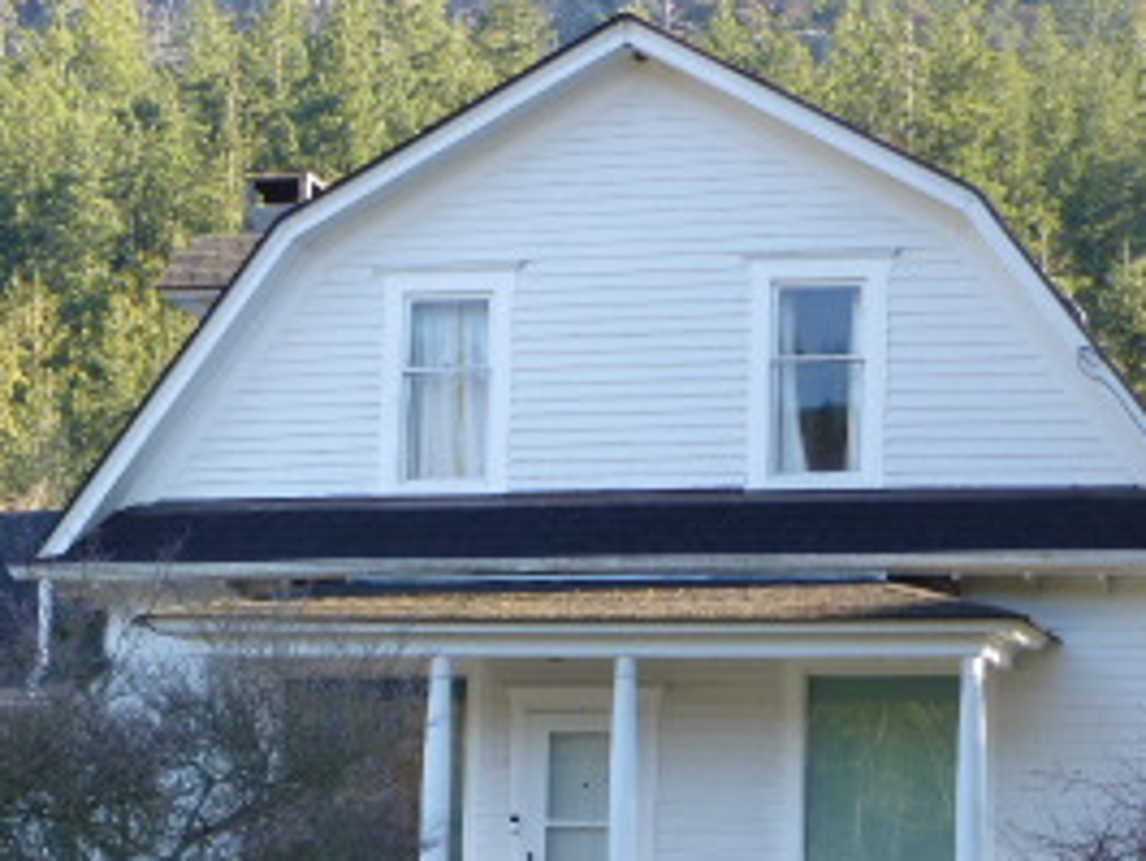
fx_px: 4074
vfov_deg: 12.0
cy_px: 697
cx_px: 234
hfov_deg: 15.9
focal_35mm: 123
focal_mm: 9
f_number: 4.4
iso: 100
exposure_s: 1/125
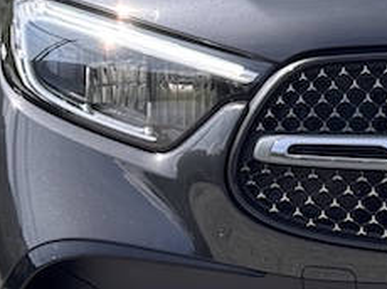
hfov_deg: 9.3
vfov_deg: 7.1
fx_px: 2334
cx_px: 554
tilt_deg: -4.3
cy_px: 34
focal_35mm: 209
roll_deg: -1.6
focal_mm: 6.76
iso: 64
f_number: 1.78
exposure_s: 1/2415
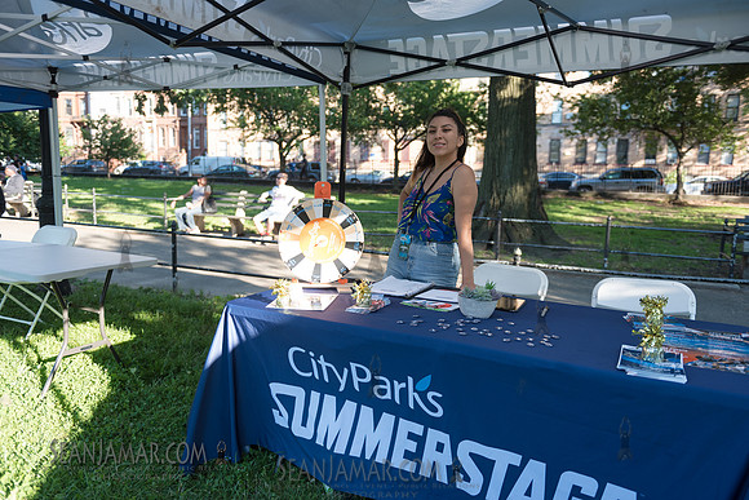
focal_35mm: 28
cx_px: 374
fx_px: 583
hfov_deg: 65.5
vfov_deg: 46.4
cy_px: 250
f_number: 2.8
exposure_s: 1/400
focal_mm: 28
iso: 200
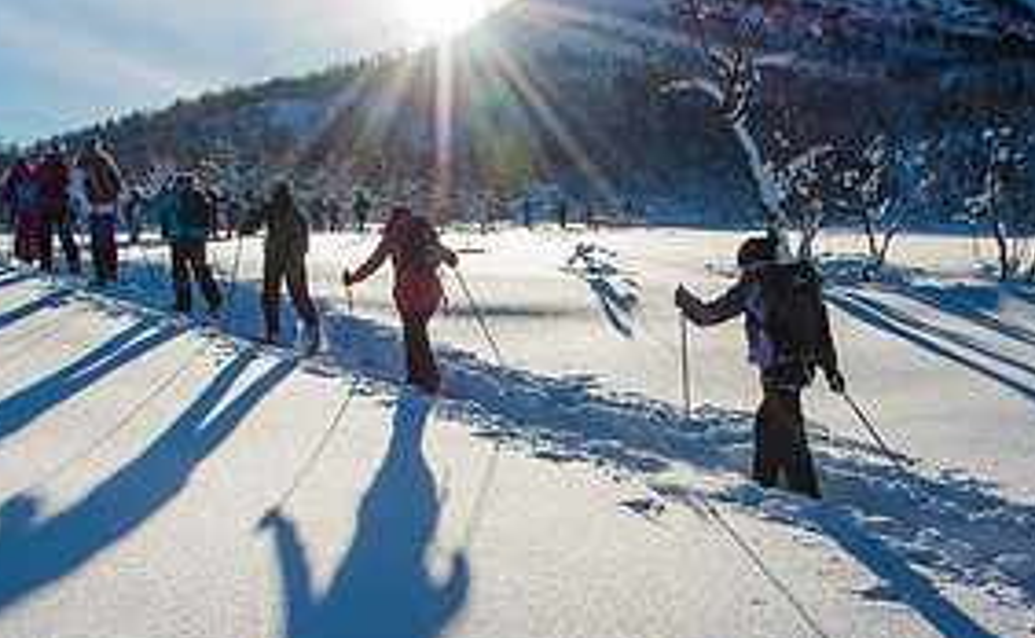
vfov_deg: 21.8
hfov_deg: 34.6
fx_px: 1658
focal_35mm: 59
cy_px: 394
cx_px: 595
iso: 100
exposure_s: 1/500
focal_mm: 24
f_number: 10
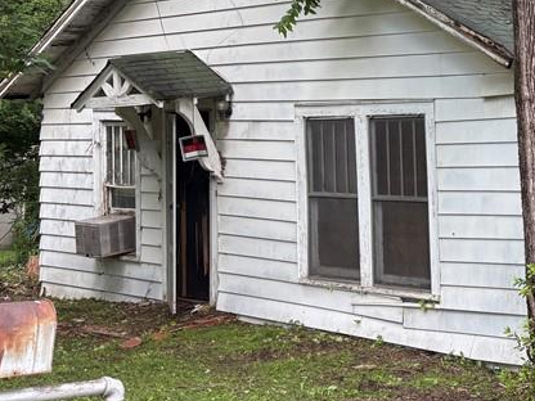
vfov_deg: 22.0
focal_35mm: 64
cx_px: 649
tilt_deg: +5.7
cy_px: -4
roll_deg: +2.9
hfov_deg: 26.7
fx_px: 989
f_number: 1.6
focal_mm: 5.96
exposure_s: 1/468
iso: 50
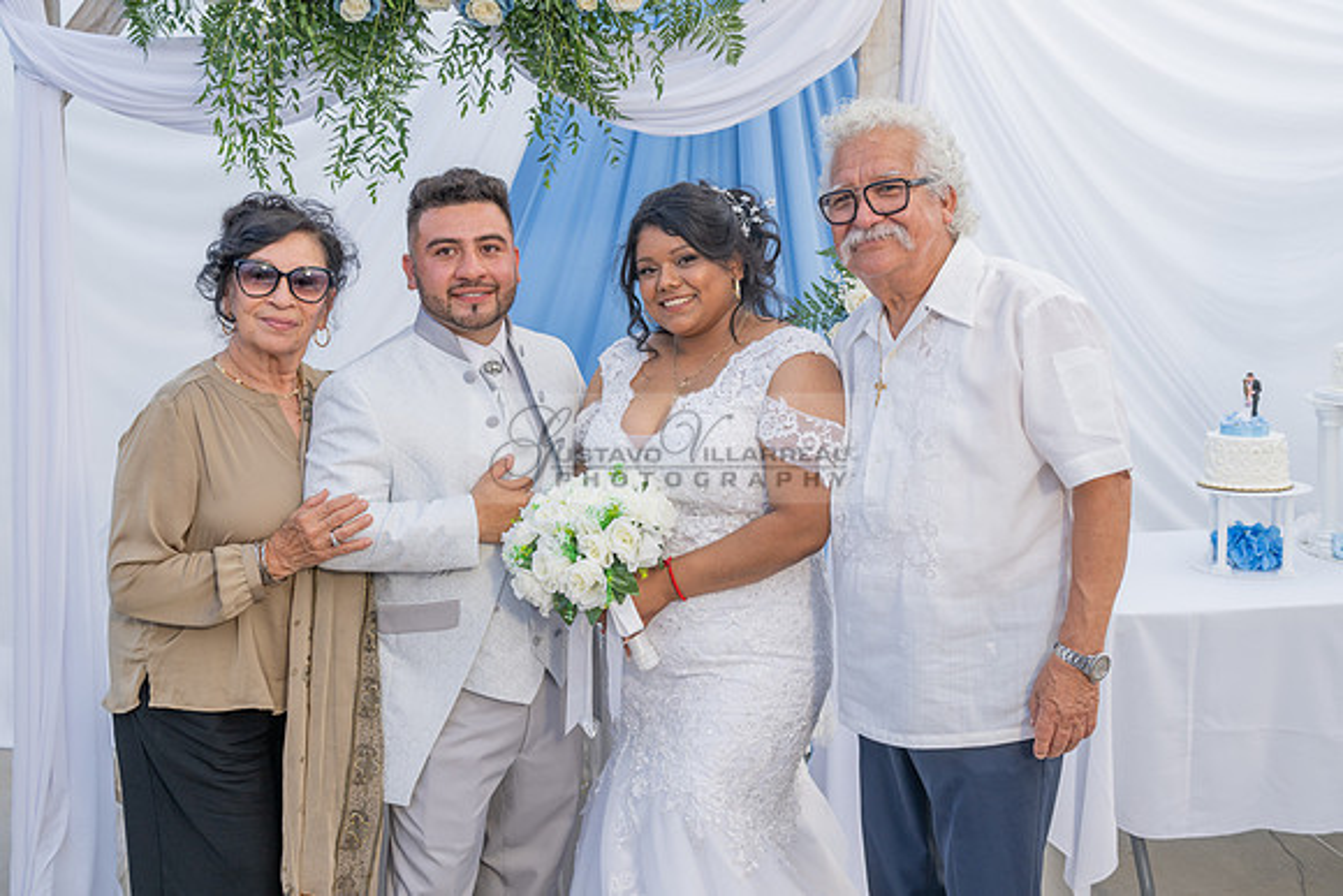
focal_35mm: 38
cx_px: 672
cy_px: 448
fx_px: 1418
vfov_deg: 35.1
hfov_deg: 50.7
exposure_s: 1/125
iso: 200
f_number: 5.6
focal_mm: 38
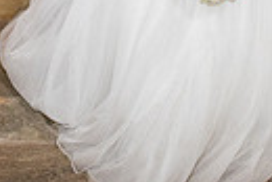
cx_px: -33
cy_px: -191
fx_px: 809
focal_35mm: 107
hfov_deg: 18.3
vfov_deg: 11.5
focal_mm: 24
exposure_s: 1/160
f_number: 4
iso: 1600
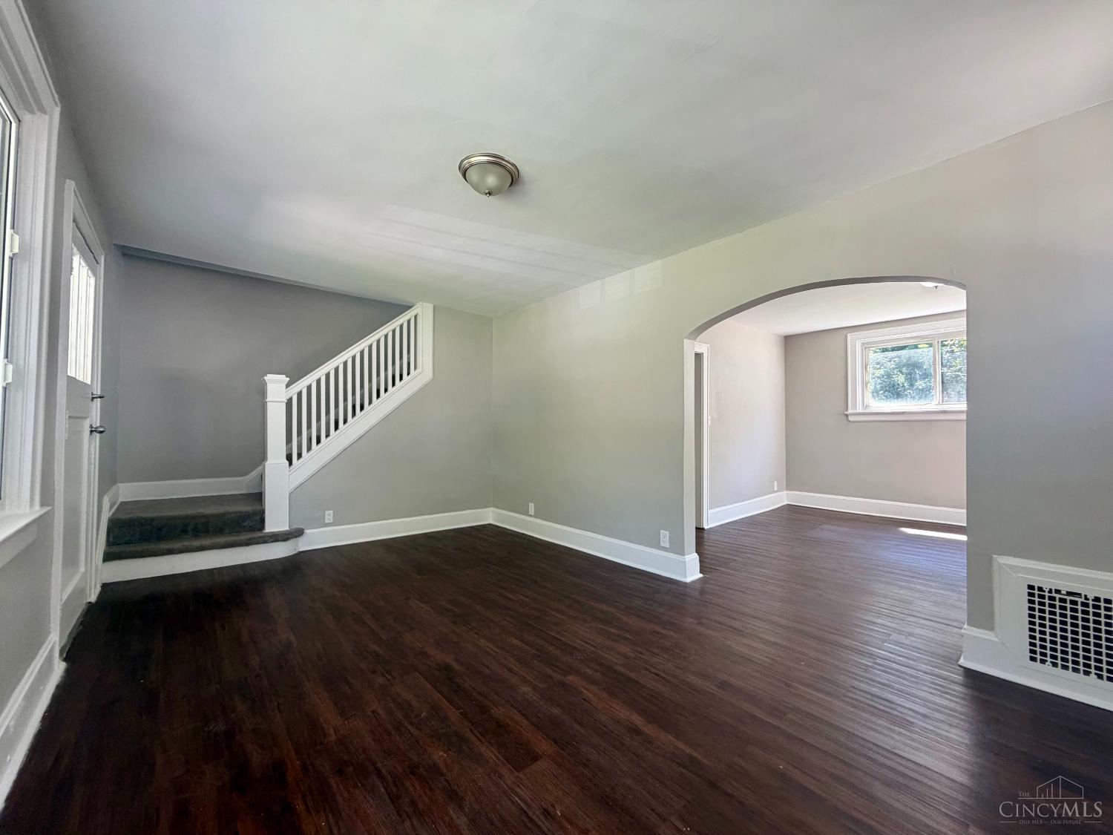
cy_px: 418
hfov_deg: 102.1
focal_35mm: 14
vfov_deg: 85.7
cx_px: 556
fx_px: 450
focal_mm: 2.22
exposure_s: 1/121
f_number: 2.2
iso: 160
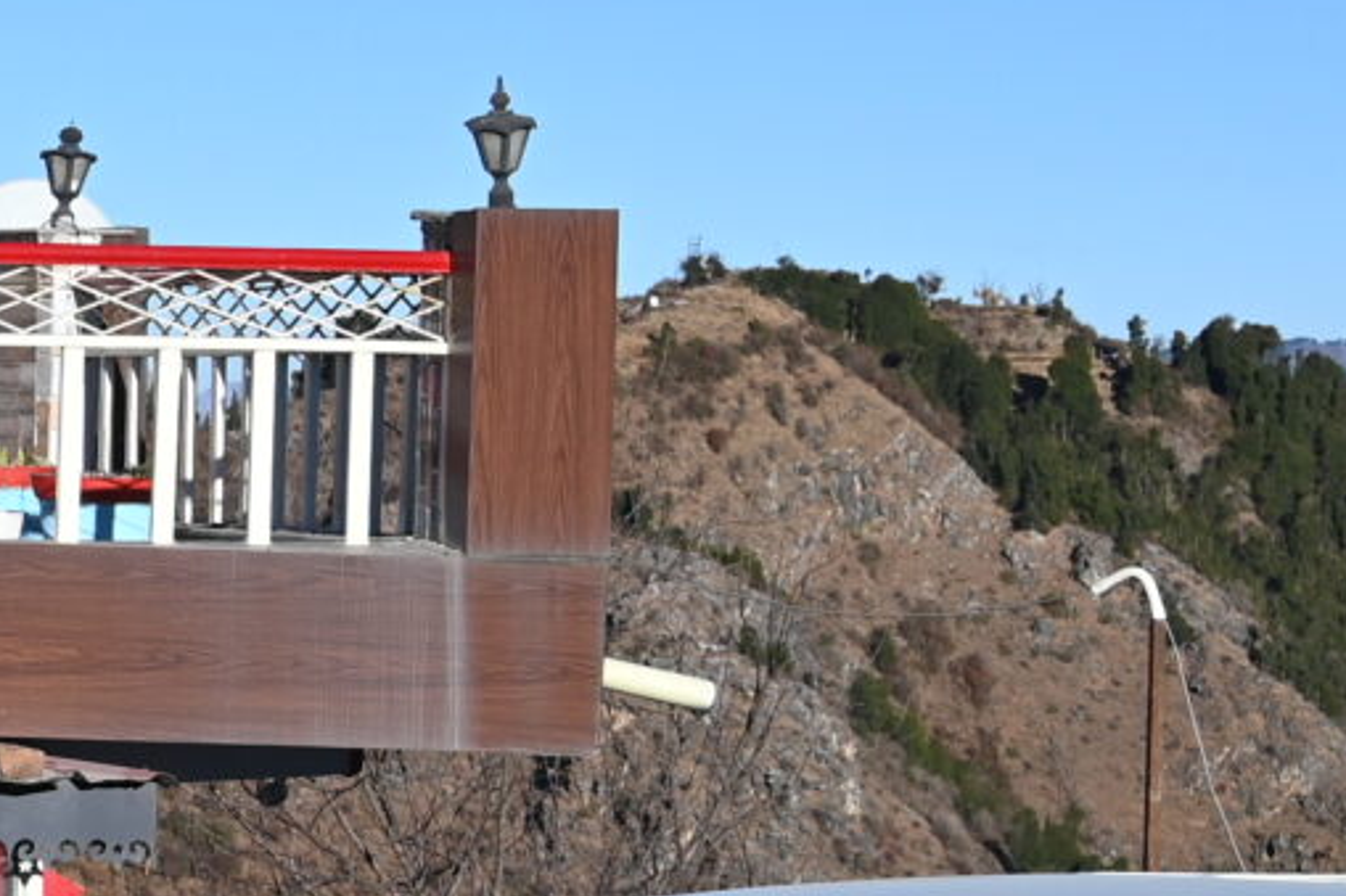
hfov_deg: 10.2
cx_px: -1843
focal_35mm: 176
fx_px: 6578
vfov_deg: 7.8
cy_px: 567
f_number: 7.1
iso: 100
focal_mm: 35
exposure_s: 1/400
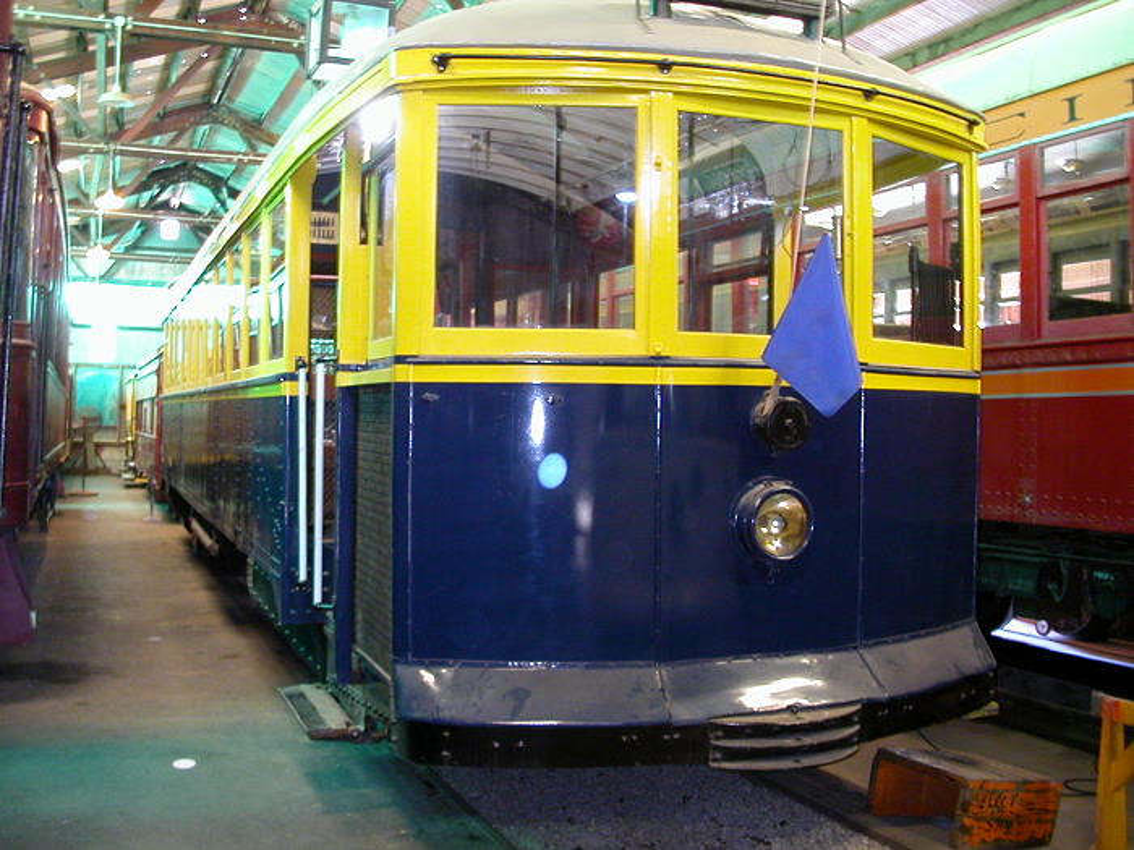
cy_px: 425
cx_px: 567
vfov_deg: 38.7
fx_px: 1212
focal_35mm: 37
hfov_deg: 50.1
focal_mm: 5.6
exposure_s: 1/1.9
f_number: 2.7
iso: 200
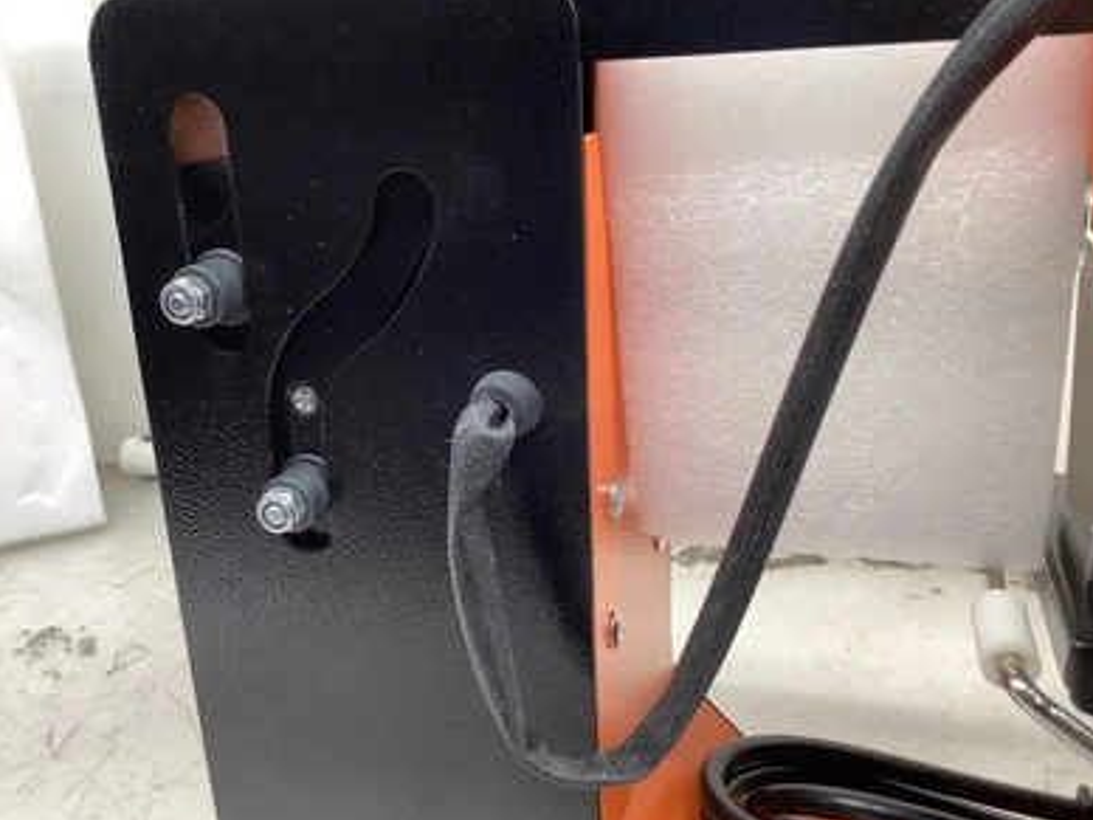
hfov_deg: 56.8
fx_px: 1010
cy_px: 417
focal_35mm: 32
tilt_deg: -21.3
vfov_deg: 44.2
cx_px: 558
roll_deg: +3.2
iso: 64
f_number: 2.4
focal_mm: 3.3
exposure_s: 1/50
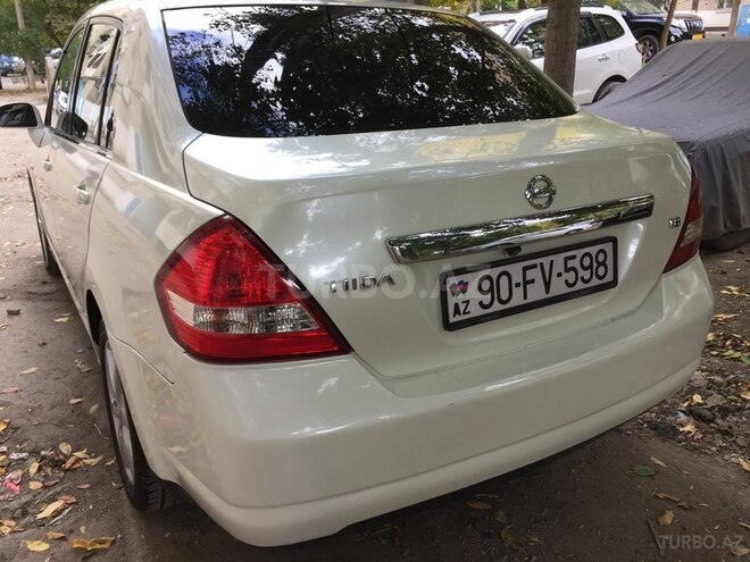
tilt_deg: -17.7
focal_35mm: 29
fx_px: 628
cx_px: 375
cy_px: 281
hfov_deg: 61.7
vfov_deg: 48.2
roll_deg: -0.6
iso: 32
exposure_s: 1/122
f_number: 2.2
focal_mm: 4.15
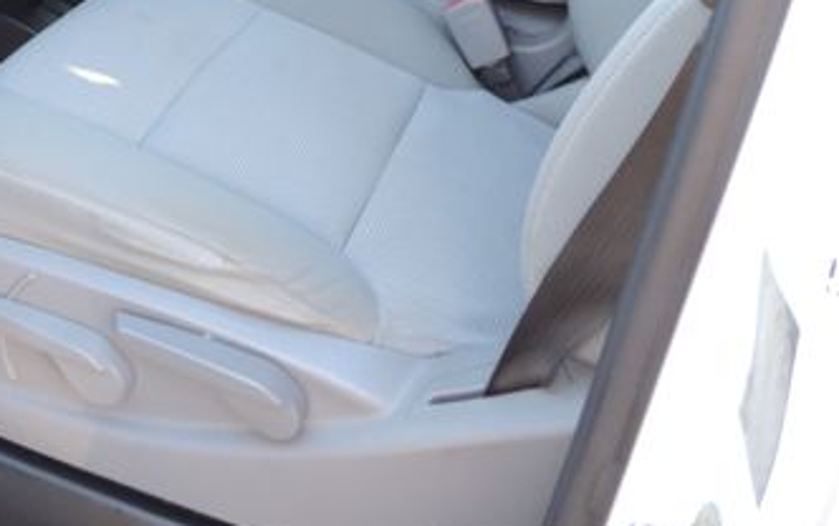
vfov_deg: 24.9
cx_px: 190
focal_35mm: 49
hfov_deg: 39.7
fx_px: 1121
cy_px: -25
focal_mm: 4.3
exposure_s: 1/30
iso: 200
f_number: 3
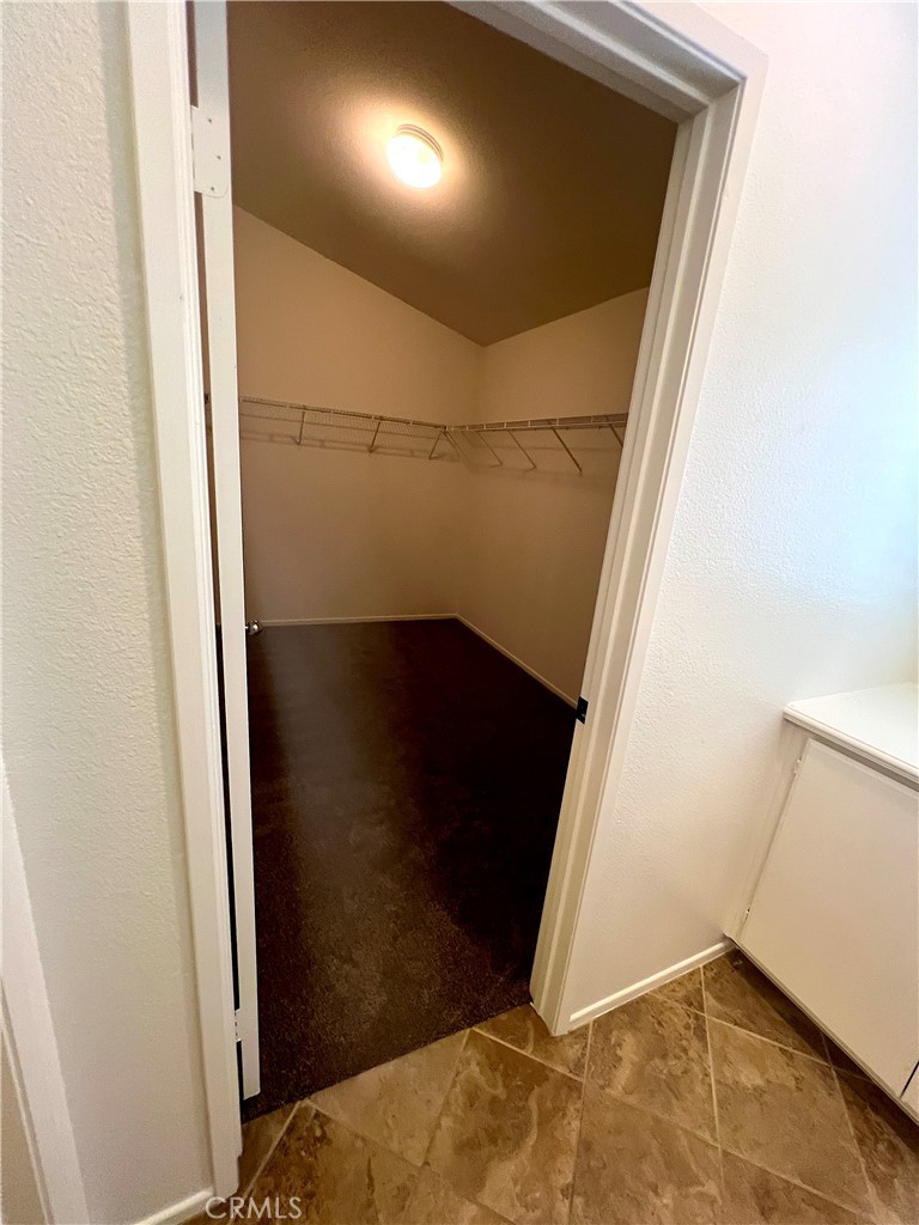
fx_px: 460
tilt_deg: -16.2
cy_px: 612
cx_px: 460
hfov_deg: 89.9
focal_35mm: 13
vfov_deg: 106.2
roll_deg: -5.7
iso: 400
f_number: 1.8
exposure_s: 1/60
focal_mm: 1.57
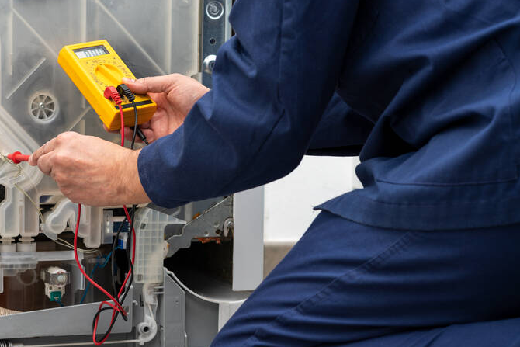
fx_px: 1878
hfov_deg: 15.7
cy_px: 194
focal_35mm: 130
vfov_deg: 10.6
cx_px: 130
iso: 200
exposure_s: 1/160
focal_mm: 85
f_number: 5.6
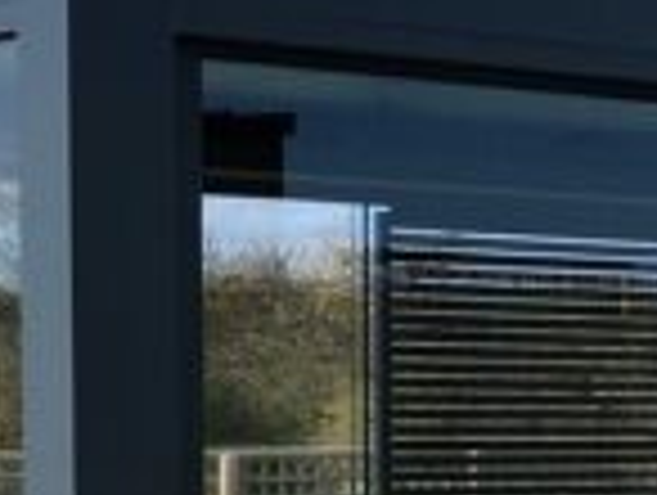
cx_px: 765
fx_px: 2795
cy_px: 742
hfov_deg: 13.1
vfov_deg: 9.8
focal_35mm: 147
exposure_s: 1/1043
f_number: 1.8
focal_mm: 3.99
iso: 20
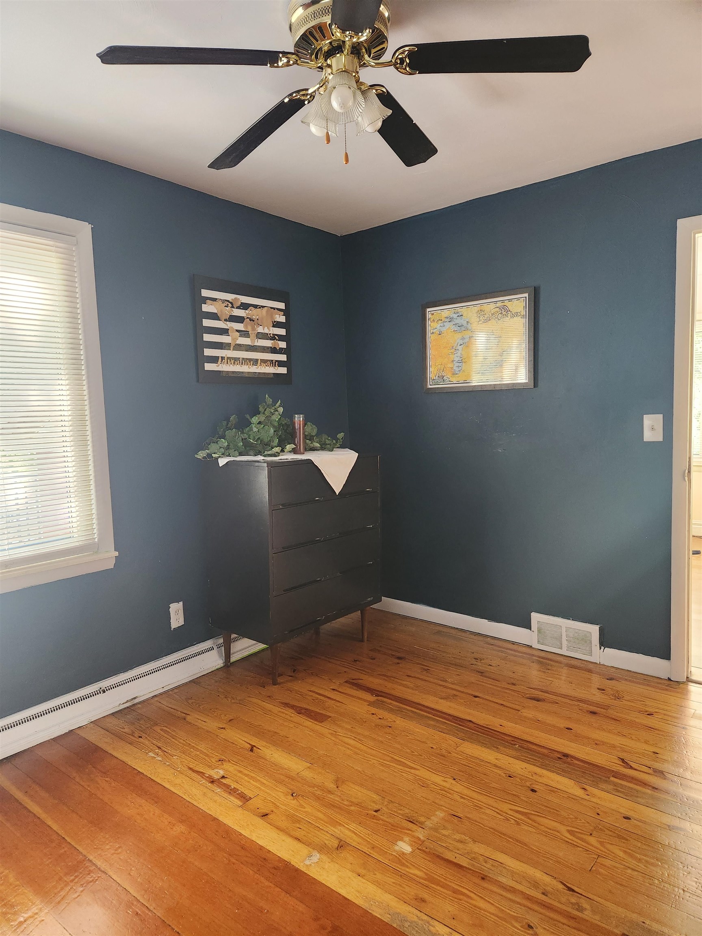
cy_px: 468
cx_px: 351
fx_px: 622
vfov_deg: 73.9
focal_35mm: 23
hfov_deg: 58.9
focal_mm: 5.4
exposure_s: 1/120
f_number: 1.8
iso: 500
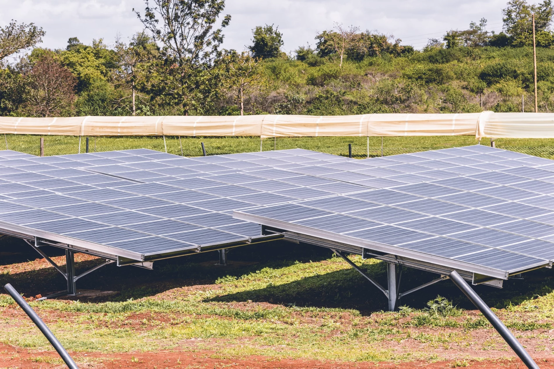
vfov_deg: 15.9
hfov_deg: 23.6
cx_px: 277
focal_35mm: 86
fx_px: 1324
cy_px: 184
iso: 200
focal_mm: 86
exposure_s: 1/250
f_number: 8
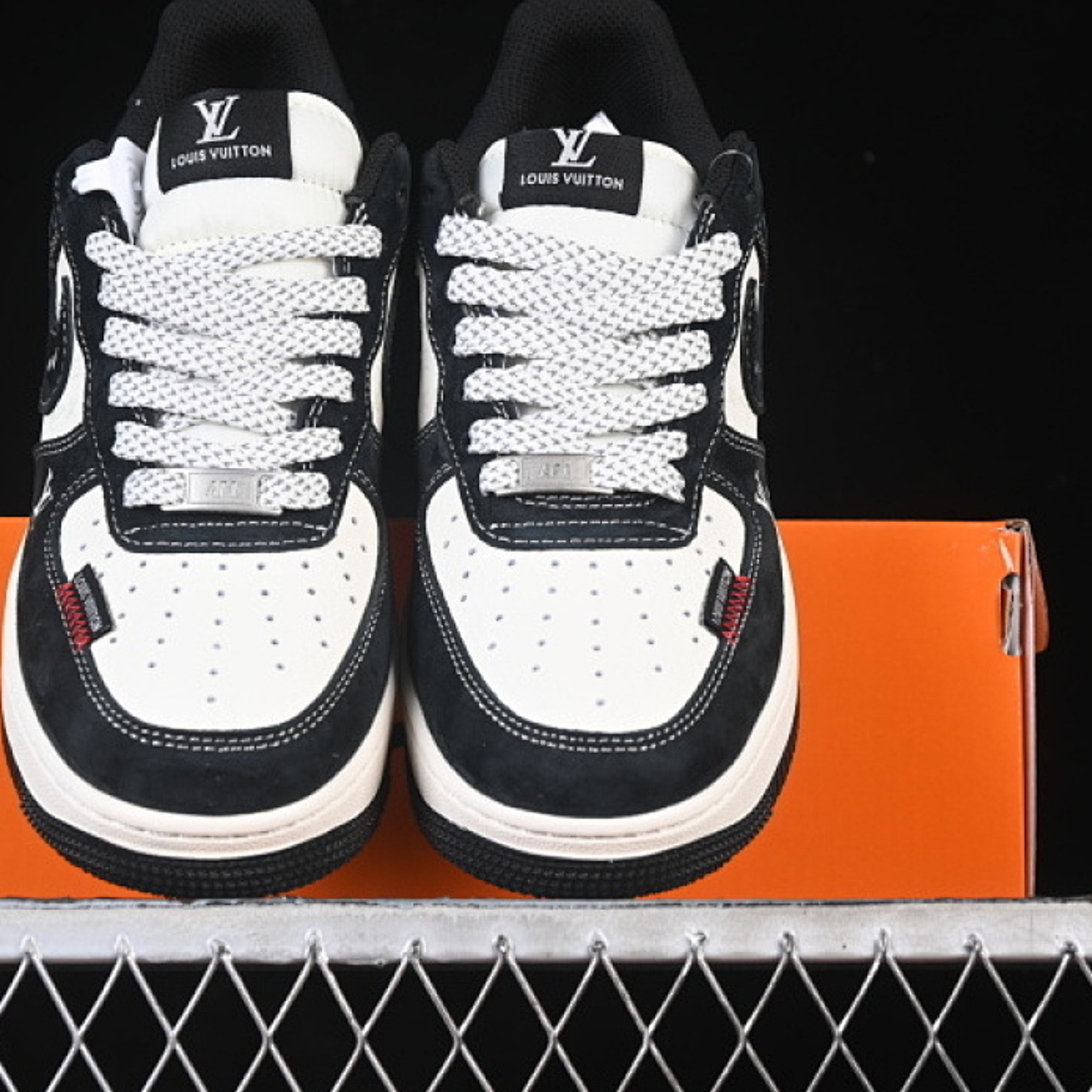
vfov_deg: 17.6
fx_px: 3533
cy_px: 550
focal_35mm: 99
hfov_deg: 17.5
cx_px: 401
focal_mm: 50
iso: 160
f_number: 6.3
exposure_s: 1/60
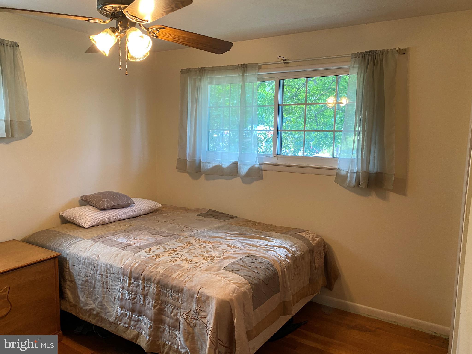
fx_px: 355
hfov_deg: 67.3
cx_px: 236
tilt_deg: -7.2
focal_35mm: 26
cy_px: 177
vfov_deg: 53.1
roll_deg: -0.5
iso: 125
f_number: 1.8
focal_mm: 4.25
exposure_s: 1/60
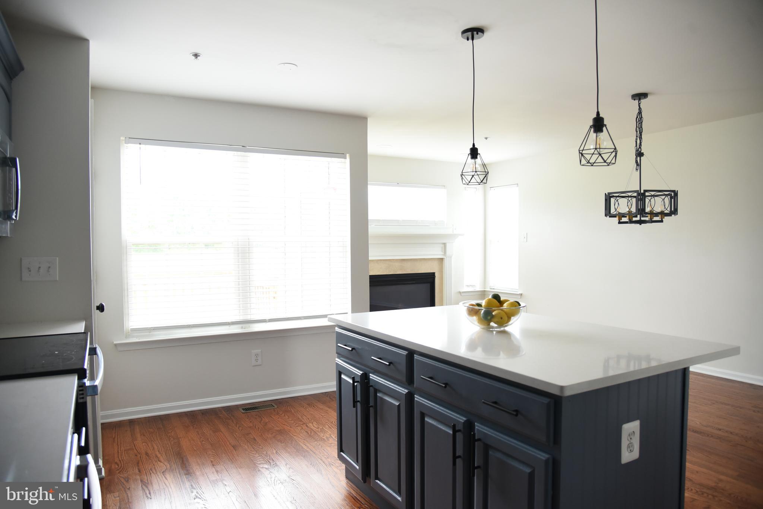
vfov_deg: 53.2
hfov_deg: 73.7
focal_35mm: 24
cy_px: 254
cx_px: 382
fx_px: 509
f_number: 4
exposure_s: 1/250
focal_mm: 24
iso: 1600
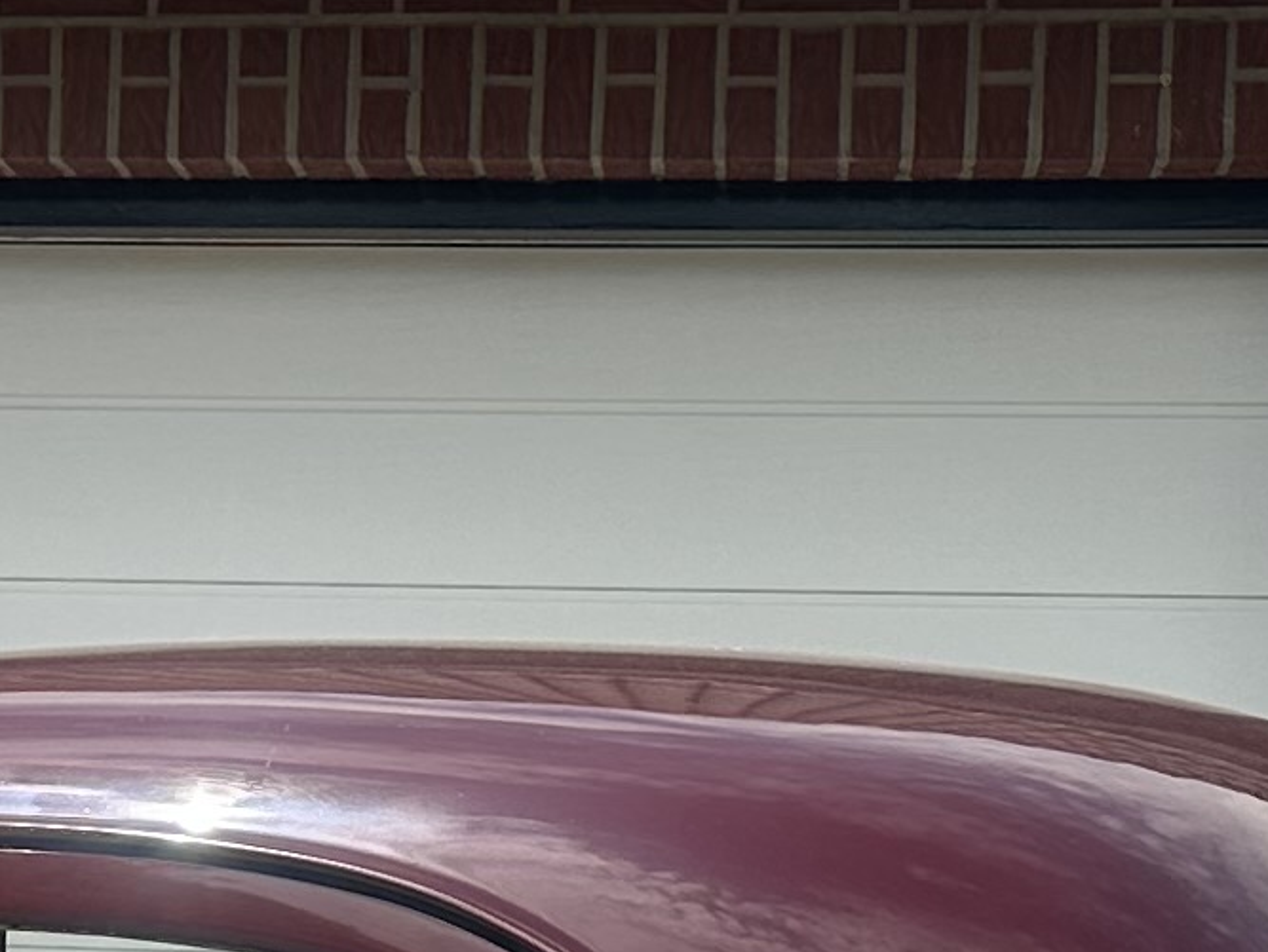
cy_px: 956
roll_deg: -1.1
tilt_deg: +0.4
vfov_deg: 10.2
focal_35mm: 145
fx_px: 5314
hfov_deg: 13.3
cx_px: -137
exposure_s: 1/3356
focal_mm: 6.86
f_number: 1.78
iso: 80
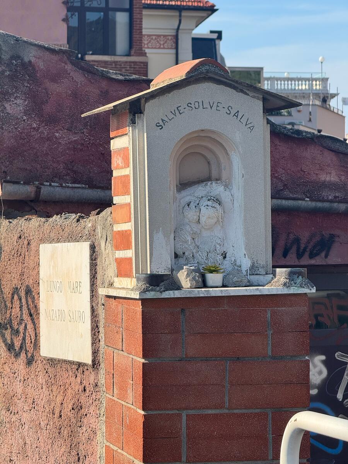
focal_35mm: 120
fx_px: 1609
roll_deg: -0.4
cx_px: 174
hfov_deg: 12.3
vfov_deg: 16.4
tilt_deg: -1.0
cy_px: 232
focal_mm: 15.66
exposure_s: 1/938
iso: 50
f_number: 2.8
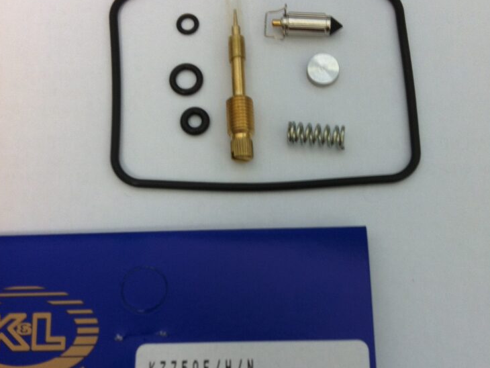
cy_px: 218
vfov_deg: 29.6
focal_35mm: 49
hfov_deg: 38.9
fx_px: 694
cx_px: 251
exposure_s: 1/17
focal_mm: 3.85
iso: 80
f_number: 2.8
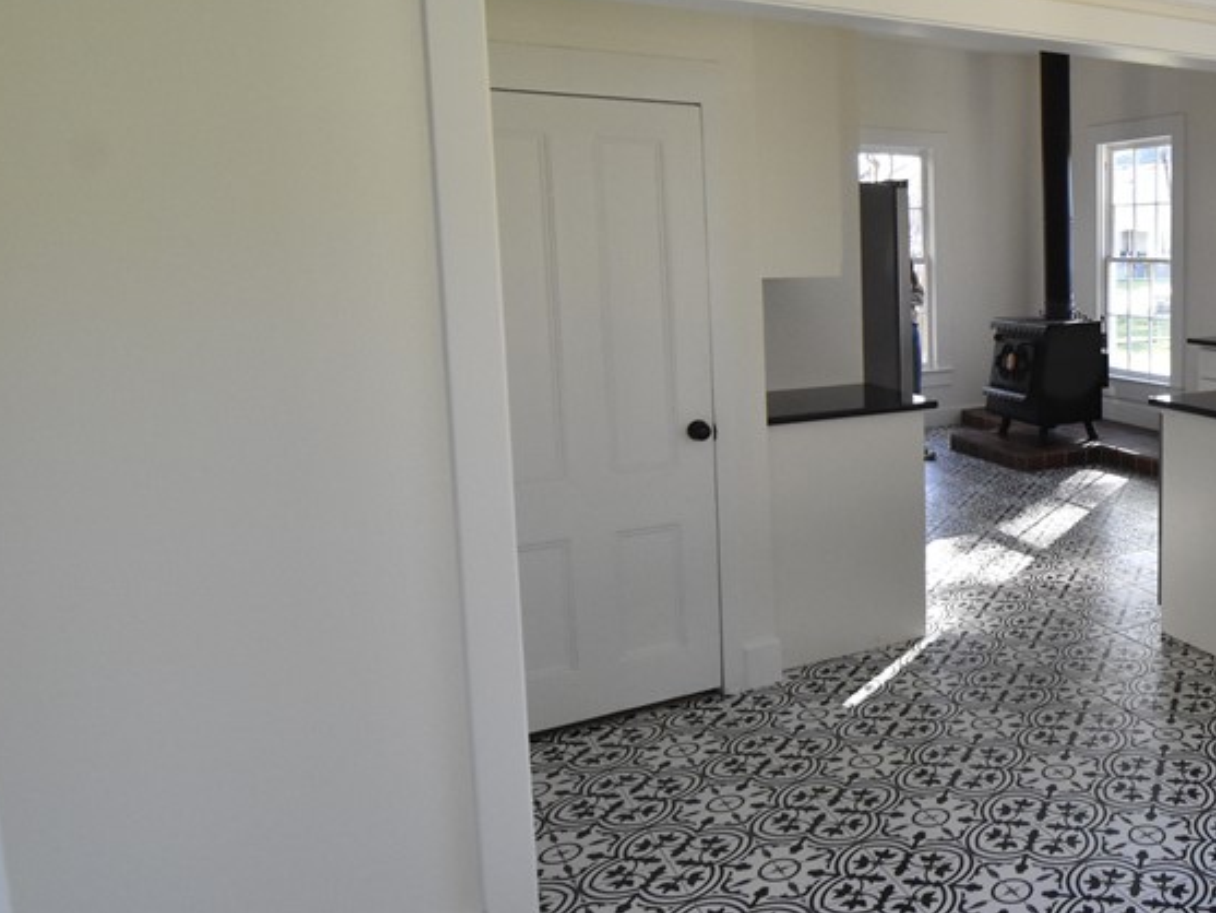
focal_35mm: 31
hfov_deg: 50.9
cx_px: 1120
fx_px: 1087
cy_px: 341
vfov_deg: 45.1
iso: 1600
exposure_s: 1/250
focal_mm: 11
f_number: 8
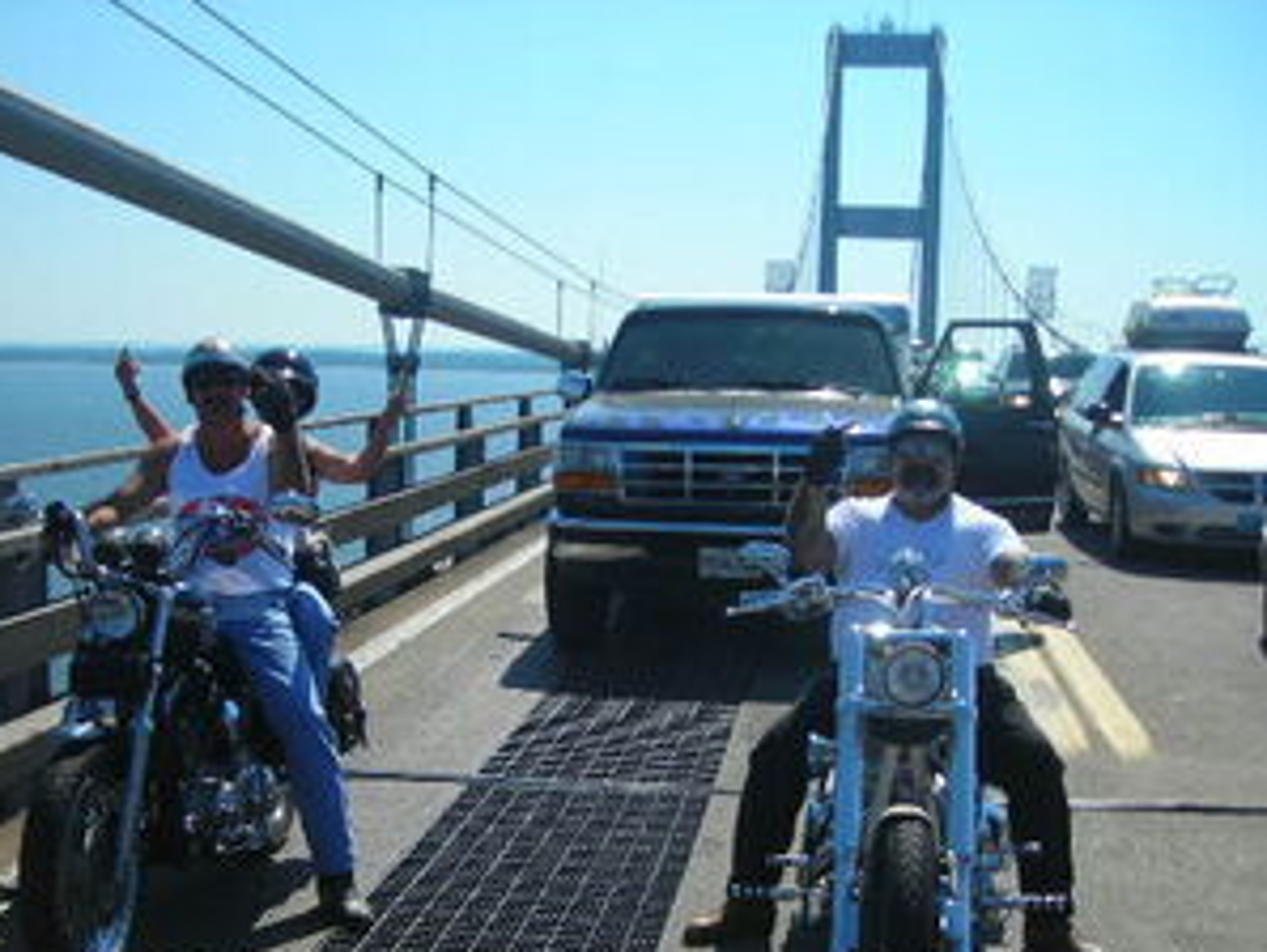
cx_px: 489
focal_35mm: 51
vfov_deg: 28.4
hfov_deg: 37.3
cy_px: 625
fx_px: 1868
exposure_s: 1/192
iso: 50
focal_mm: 6.3
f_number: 6.4
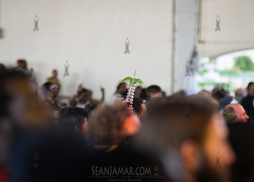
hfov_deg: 10.2
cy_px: 89
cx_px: 120
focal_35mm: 197
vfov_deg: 7.3
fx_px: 1425
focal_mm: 135
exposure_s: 1/500
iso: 2500
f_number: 2.8
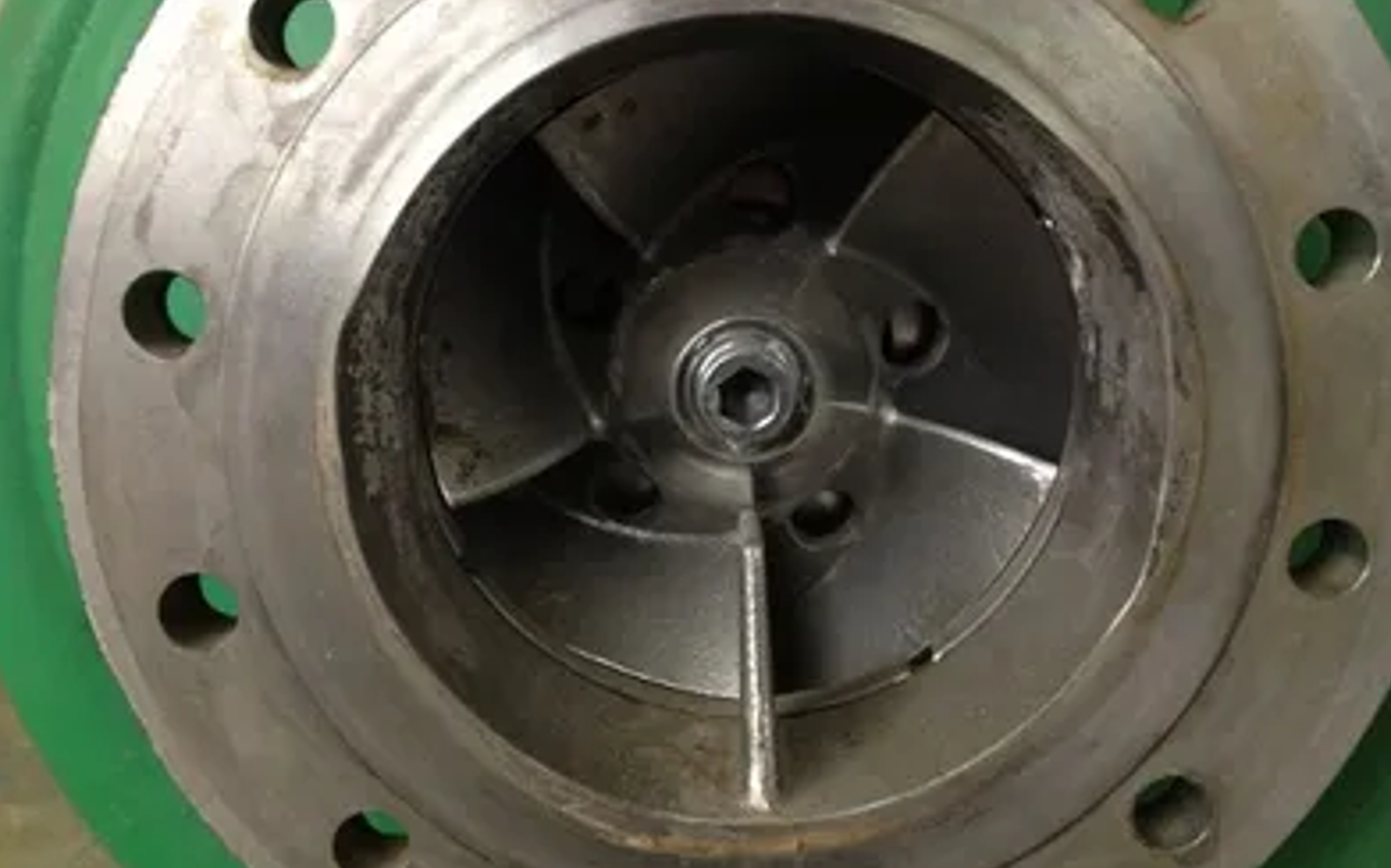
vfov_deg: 33.5
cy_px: 427
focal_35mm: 38
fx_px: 1440
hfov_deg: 51.6
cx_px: 694
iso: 160
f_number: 2.4
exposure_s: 1/20
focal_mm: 4.28
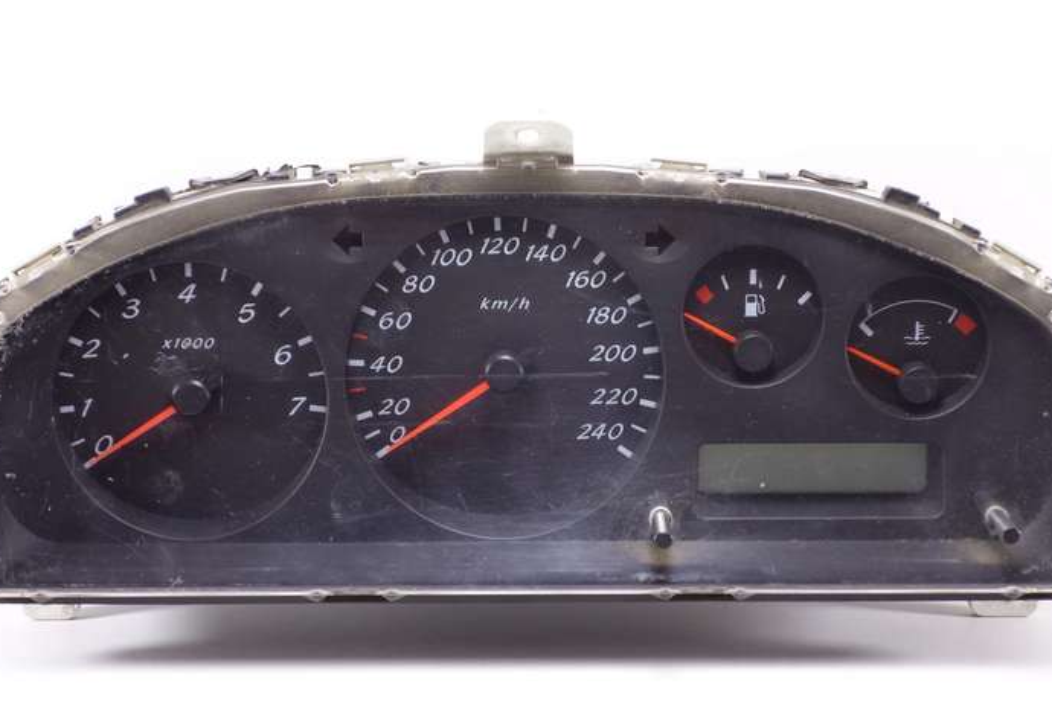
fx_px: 2601
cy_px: 389
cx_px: 538
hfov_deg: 22.9
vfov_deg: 15.4
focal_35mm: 89
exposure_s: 1/80
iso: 800
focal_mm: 29.8
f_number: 4.5
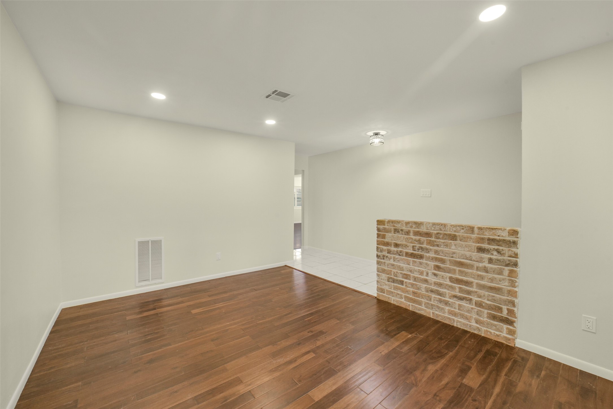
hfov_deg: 104.2
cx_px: 306
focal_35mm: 14
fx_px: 238
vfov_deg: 81.2
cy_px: 204
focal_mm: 14
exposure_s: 1/8
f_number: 11
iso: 500
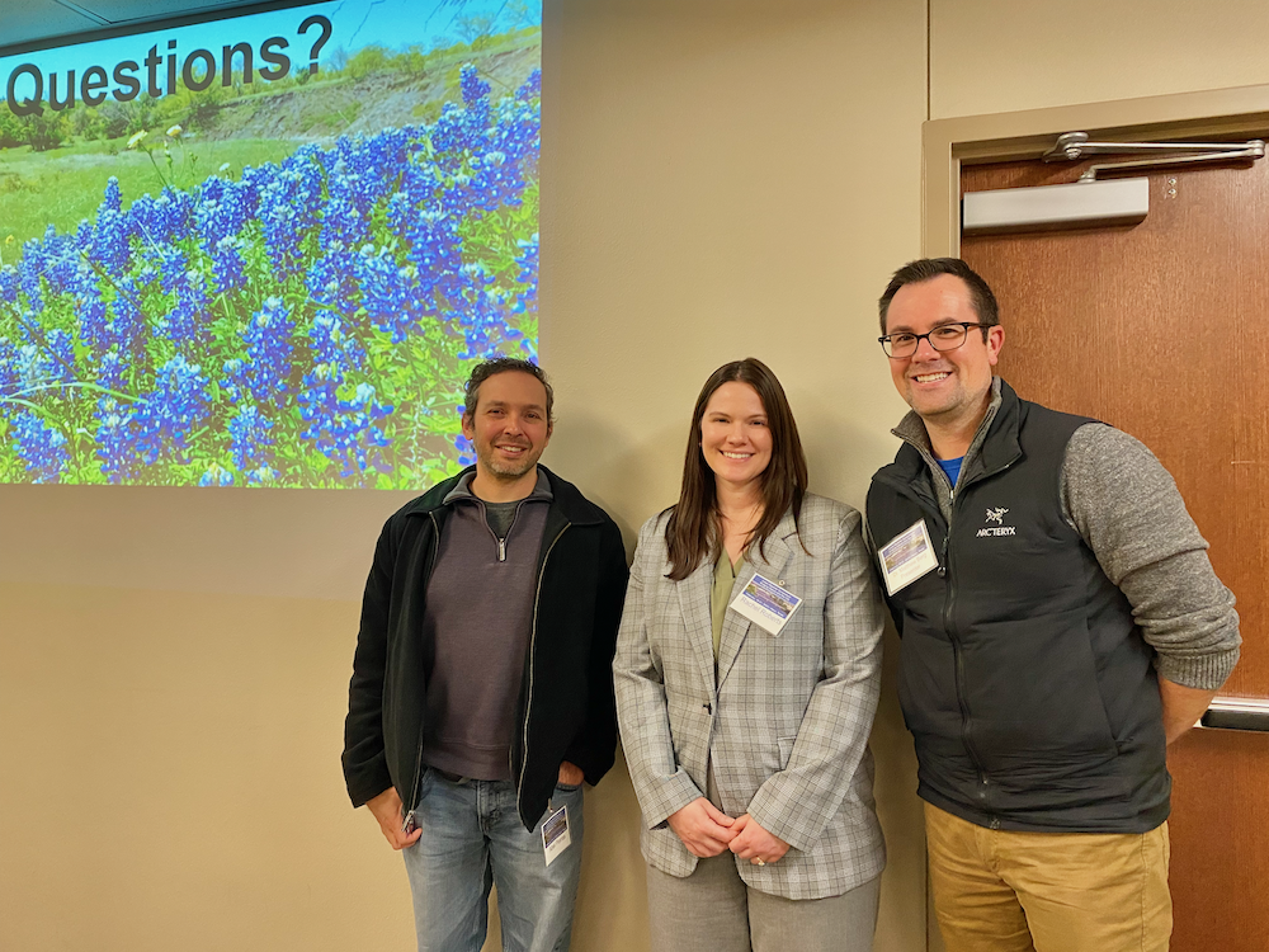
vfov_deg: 53.1
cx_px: 634
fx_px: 953
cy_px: 476
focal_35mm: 26
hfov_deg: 67.3
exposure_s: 1/60
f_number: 1.8
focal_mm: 4.25
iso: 250
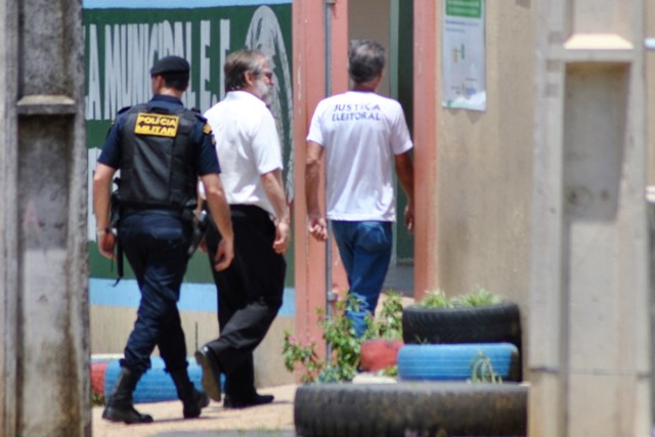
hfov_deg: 4.6
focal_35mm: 450
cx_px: 328
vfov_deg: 3.1
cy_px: 218
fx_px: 8189
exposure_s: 1/1000
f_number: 5.6
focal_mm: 300
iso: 200
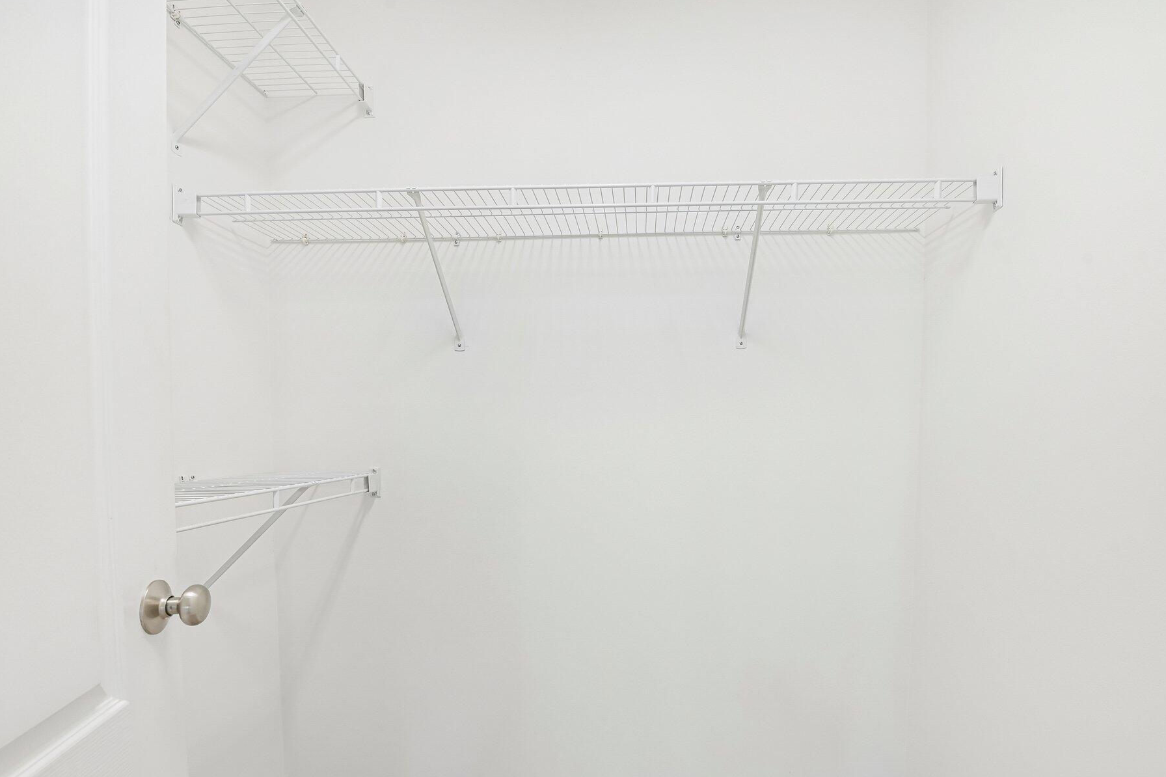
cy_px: 425
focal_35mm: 16
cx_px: 612
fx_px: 518
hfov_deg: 96.7
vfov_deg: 73.5
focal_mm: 14
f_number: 9
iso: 200
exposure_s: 1/15
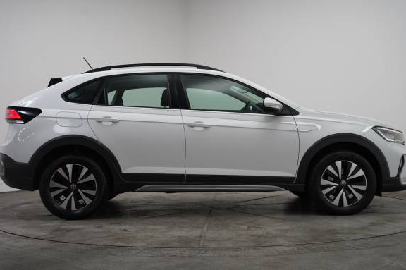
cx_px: 204
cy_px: 138
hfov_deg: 39.3
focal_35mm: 50
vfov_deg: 26.7
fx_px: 568
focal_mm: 45.4
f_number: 4
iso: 800
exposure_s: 1/160
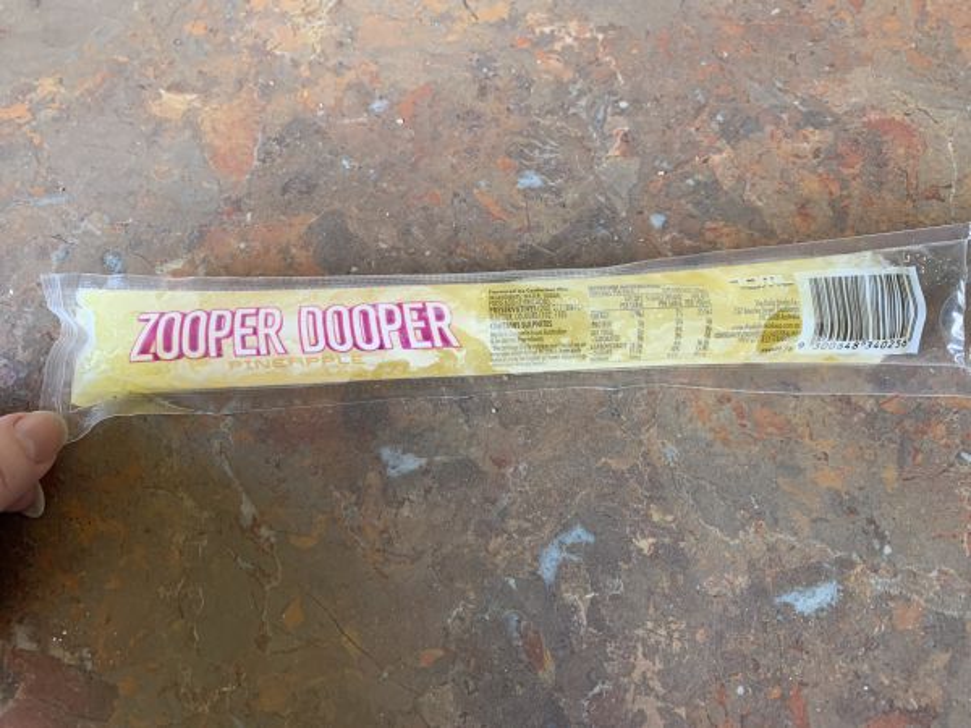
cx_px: 486
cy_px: 364
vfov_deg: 53.1
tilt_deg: -70.9
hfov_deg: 67.3
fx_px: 729
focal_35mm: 26
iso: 125
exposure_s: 1/60
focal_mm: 4.25
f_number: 1.8
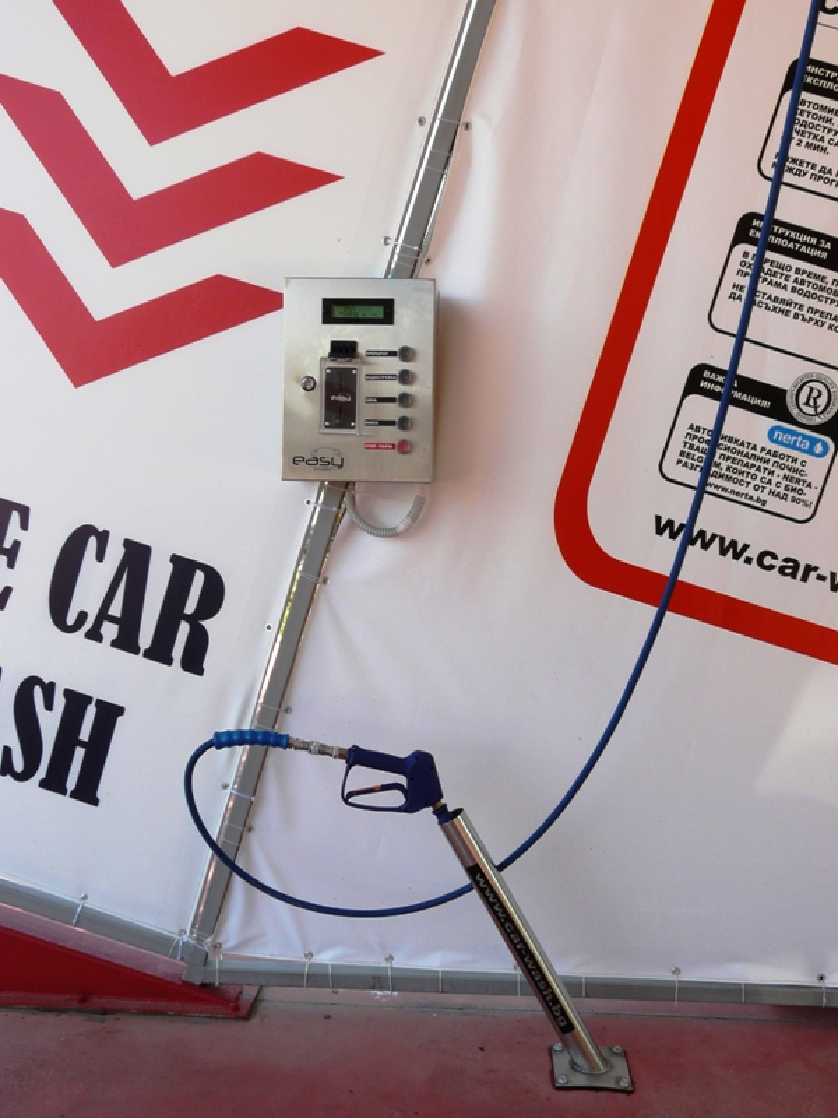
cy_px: 559
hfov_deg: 42.9
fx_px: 1065
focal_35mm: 33
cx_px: 419
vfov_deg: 55.4
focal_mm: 5.4
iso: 100
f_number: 4
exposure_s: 1/125
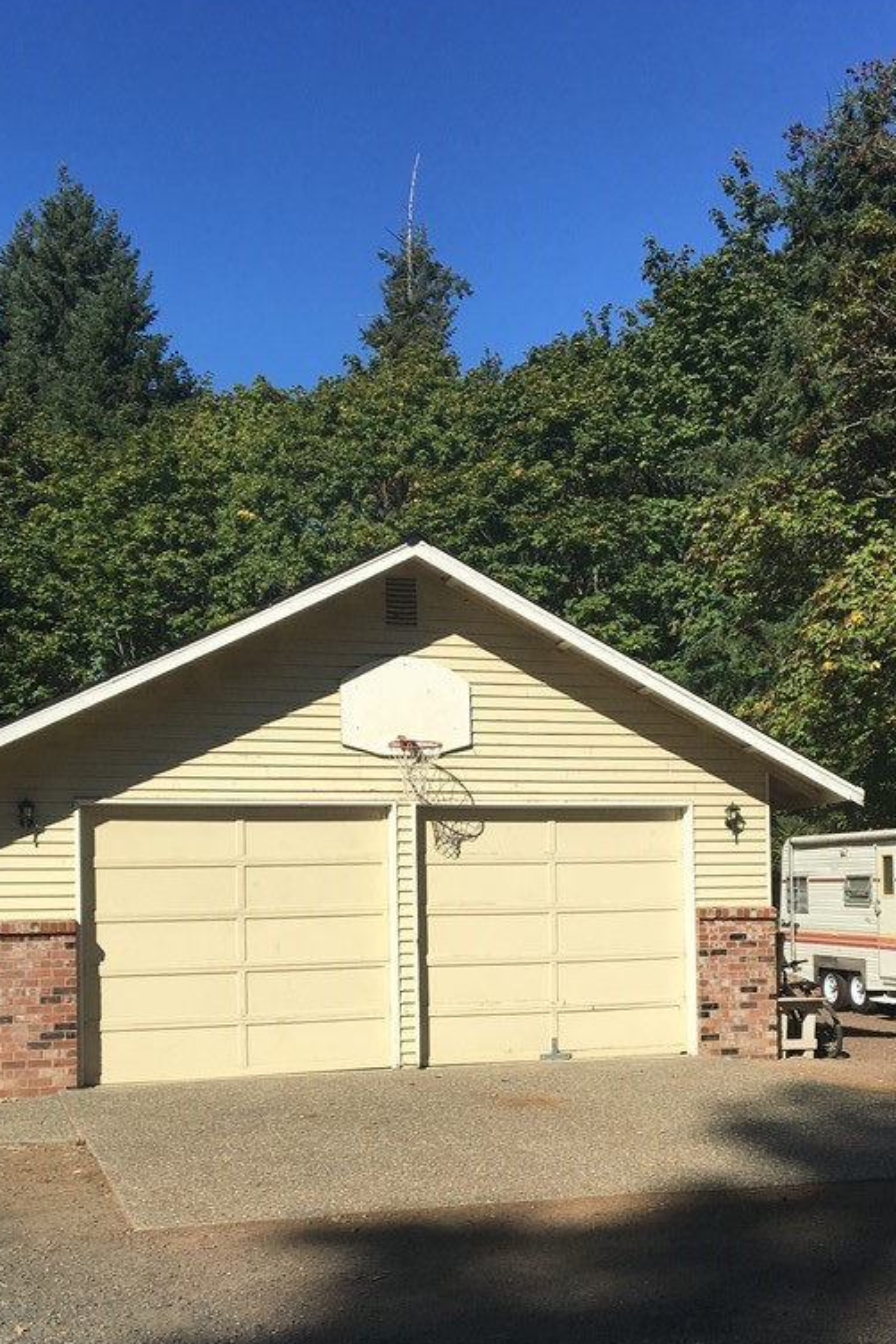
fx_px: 1531
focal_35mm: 41
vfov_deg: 46.6
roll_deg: +2.2
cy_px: 898
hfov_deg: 32.6
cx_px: 525
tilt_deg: +1.8
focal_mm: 4.15
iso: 25
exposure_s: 1/2653
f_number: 2.2
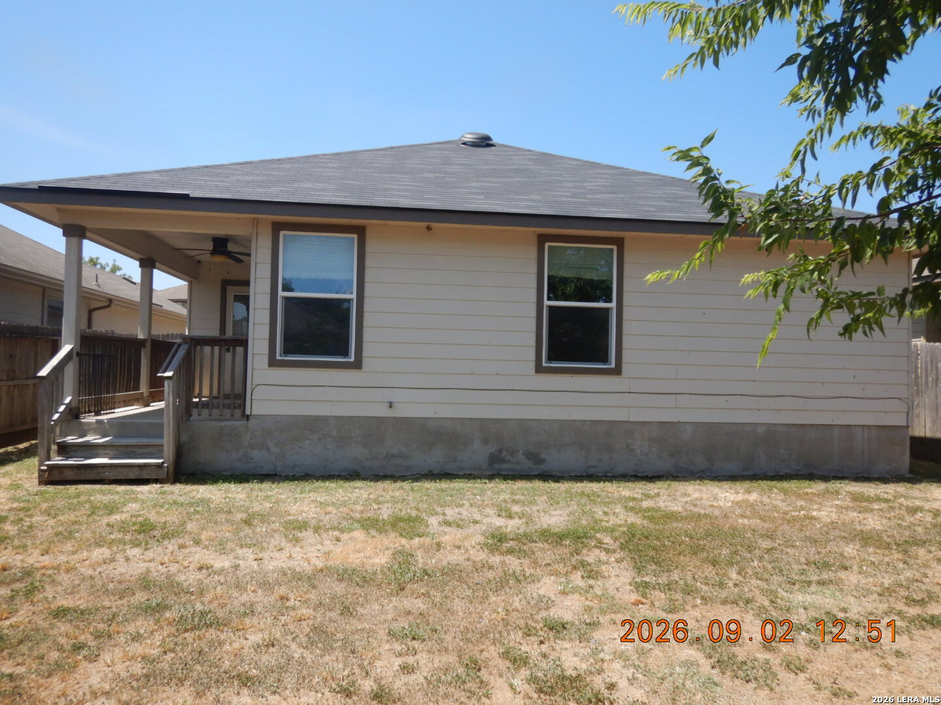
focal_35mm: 24
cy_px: 352
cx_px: 470
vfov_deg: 56.8
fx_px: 652
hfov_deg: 71.6
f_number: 2.8
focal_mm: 4.3
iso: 125
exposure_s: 1/1250
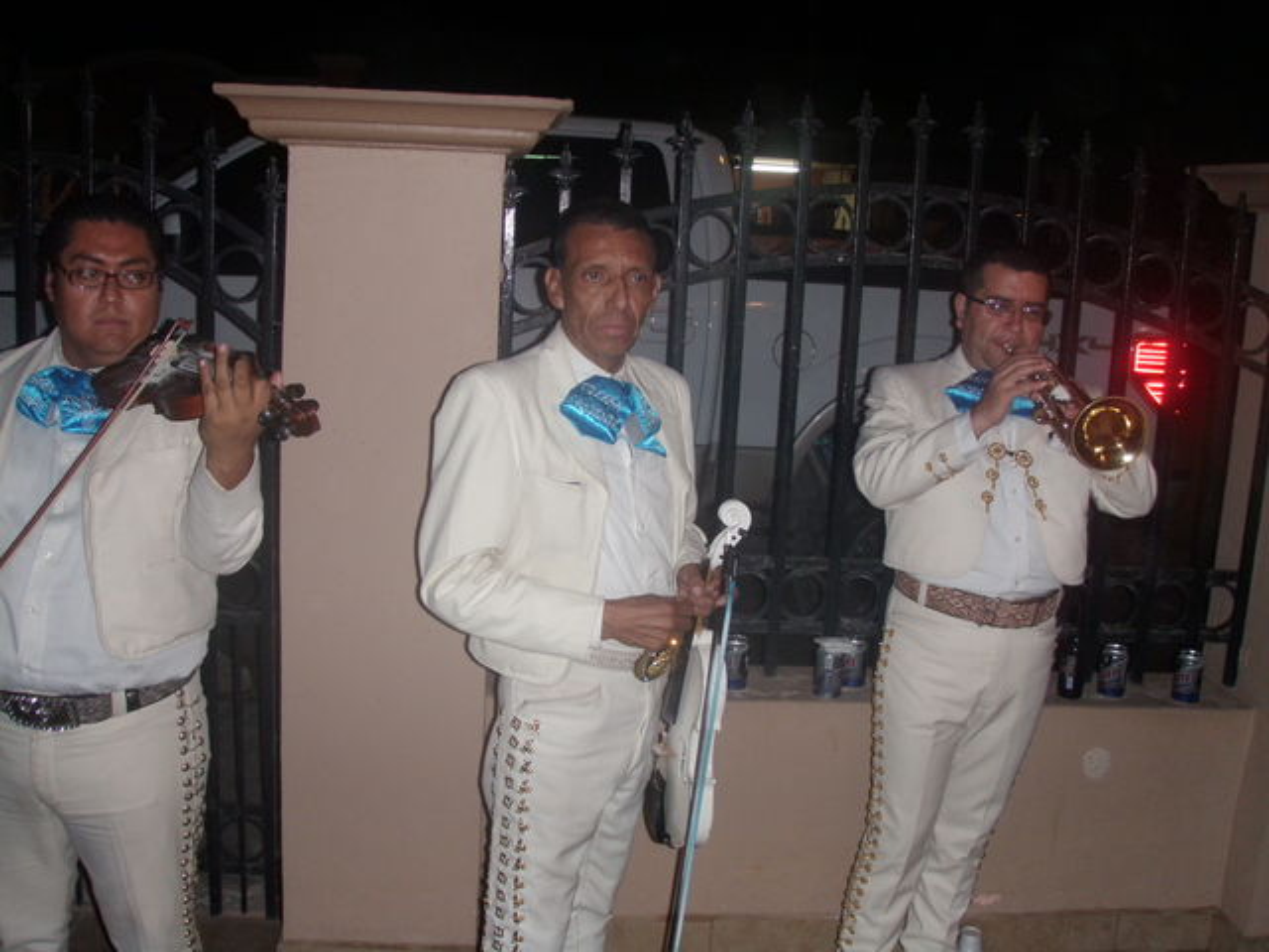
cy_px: 476
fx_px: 1393
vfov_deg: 37.7
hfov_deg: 49.0
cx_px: 634
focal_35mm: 38
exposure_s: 1/30
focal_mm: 6.7
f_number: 3.5
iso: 200
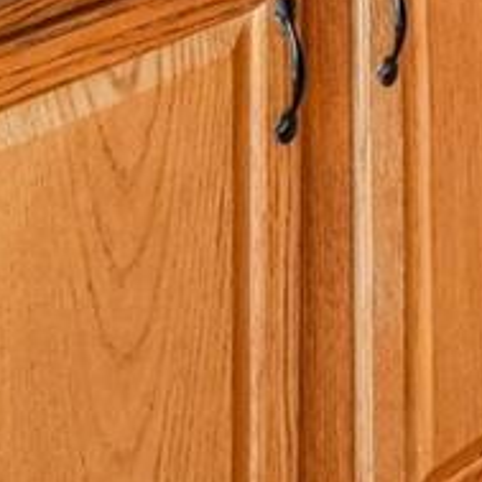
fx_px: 1701
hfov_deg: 15.9
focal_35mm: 108
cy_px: -862
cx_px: 439
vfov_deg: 11.4
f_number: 8
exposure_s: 1/30
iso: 800
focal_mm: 10
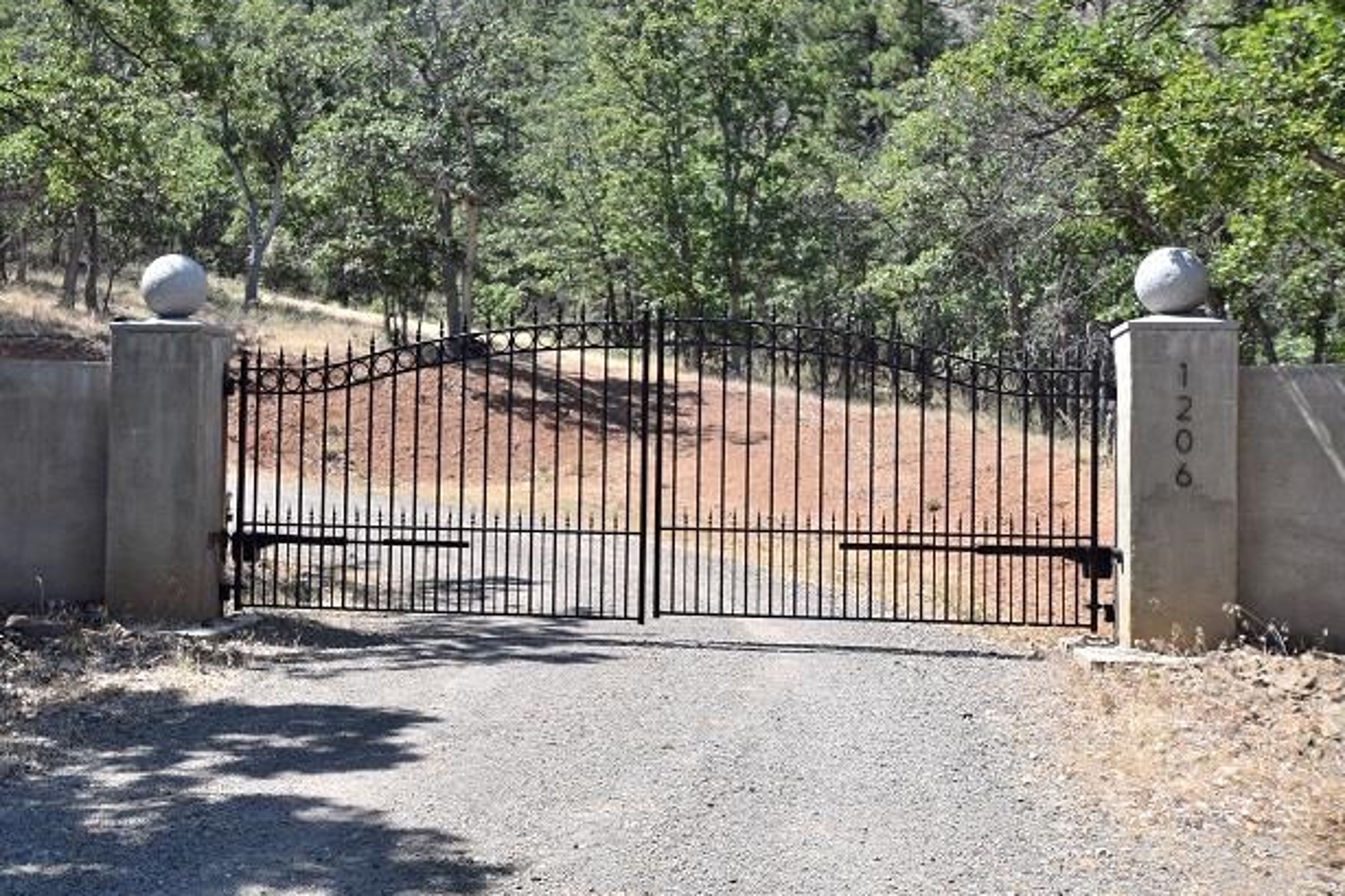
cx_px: 607
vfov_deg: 30.5
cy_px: 412
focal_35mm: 44
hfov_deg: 44.5
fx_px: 1643
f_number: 8
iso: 200
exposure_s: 1/250
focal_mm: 24
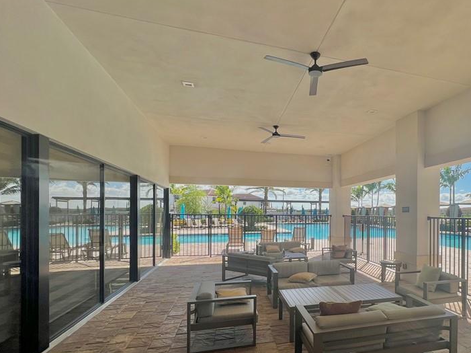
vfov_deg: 67.7
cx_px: 320
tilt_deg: -1.3
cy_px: 218
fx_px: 258
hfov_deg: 81.4
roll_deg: -0.3
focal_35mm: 19
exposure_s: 1/457
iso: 32
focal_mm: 1.57
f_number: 1.8
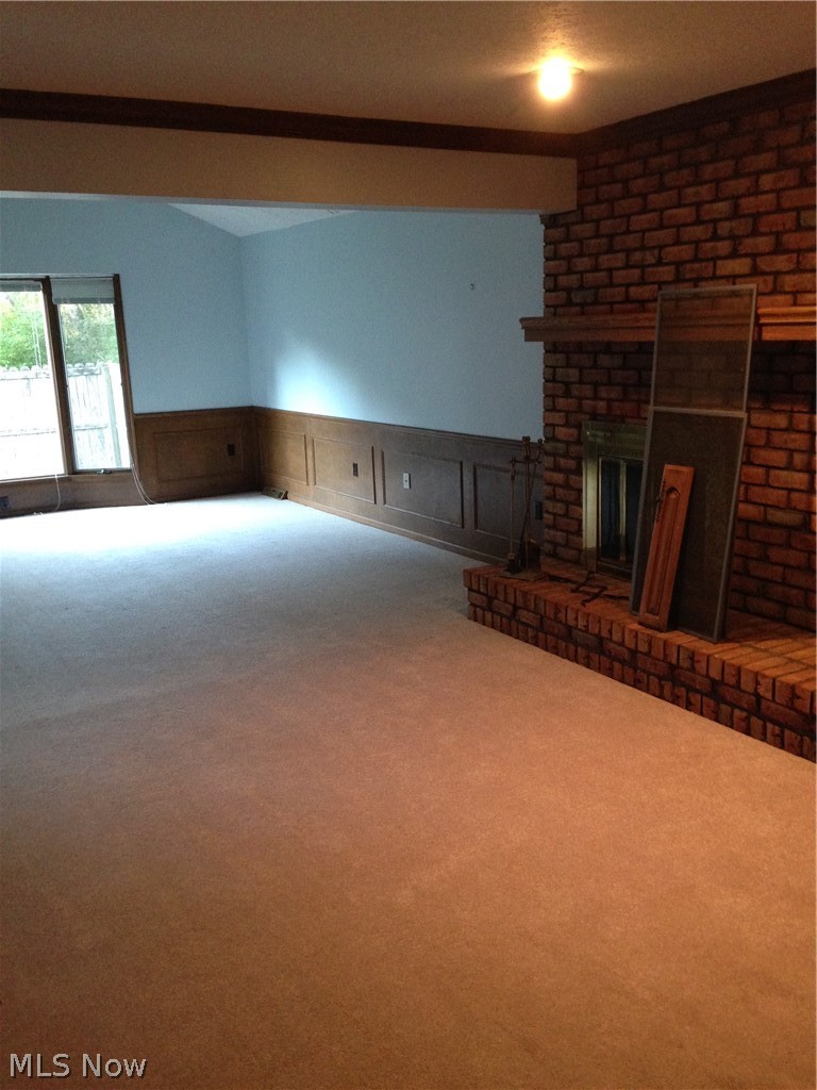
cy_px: 545
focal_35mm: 33
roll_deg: +0.3
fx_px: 1038
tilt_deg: -12.5
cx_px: 408
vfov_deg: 55.4
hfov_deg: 42.9
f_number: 2.4
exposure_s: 1/20
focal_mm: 4.12
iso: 320
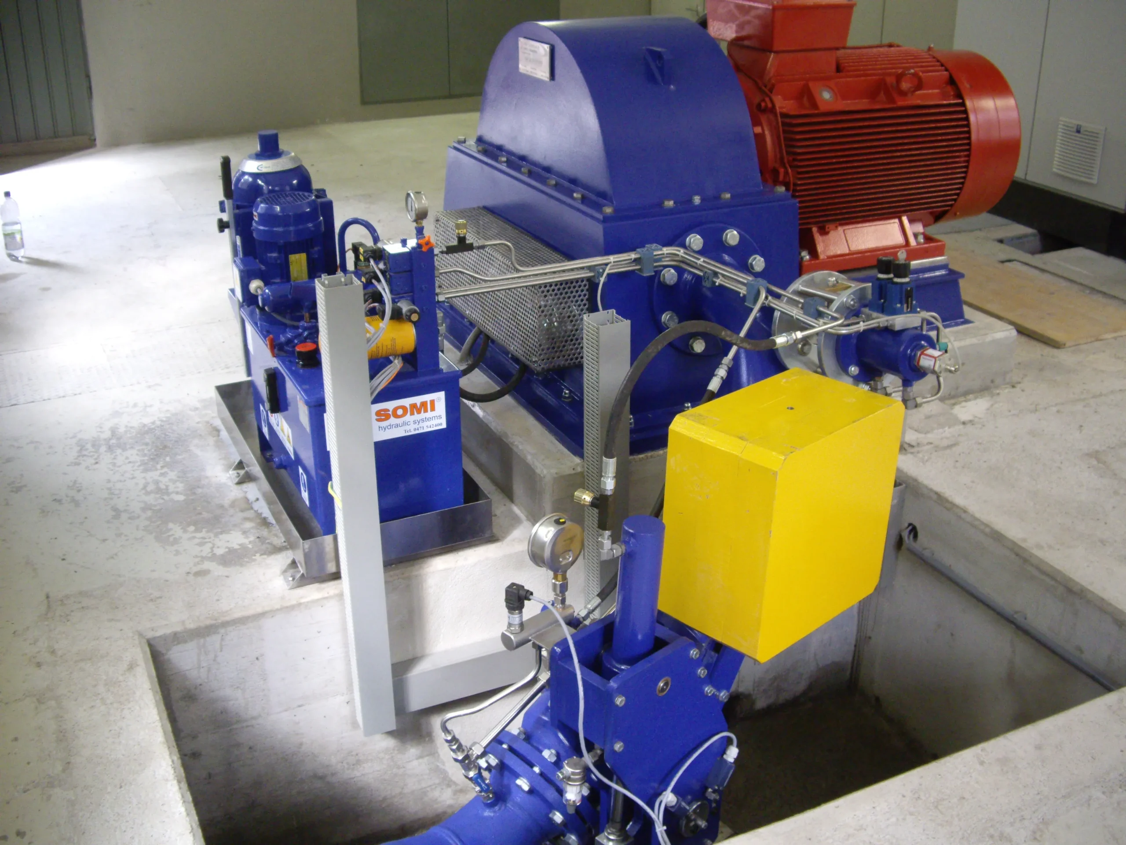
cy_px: 422
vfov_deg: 37.7
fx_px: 1236
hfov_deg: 49.0
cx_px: 563
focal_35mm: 38
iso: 400
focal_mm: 7.9
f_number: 2.8
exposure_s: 1/40
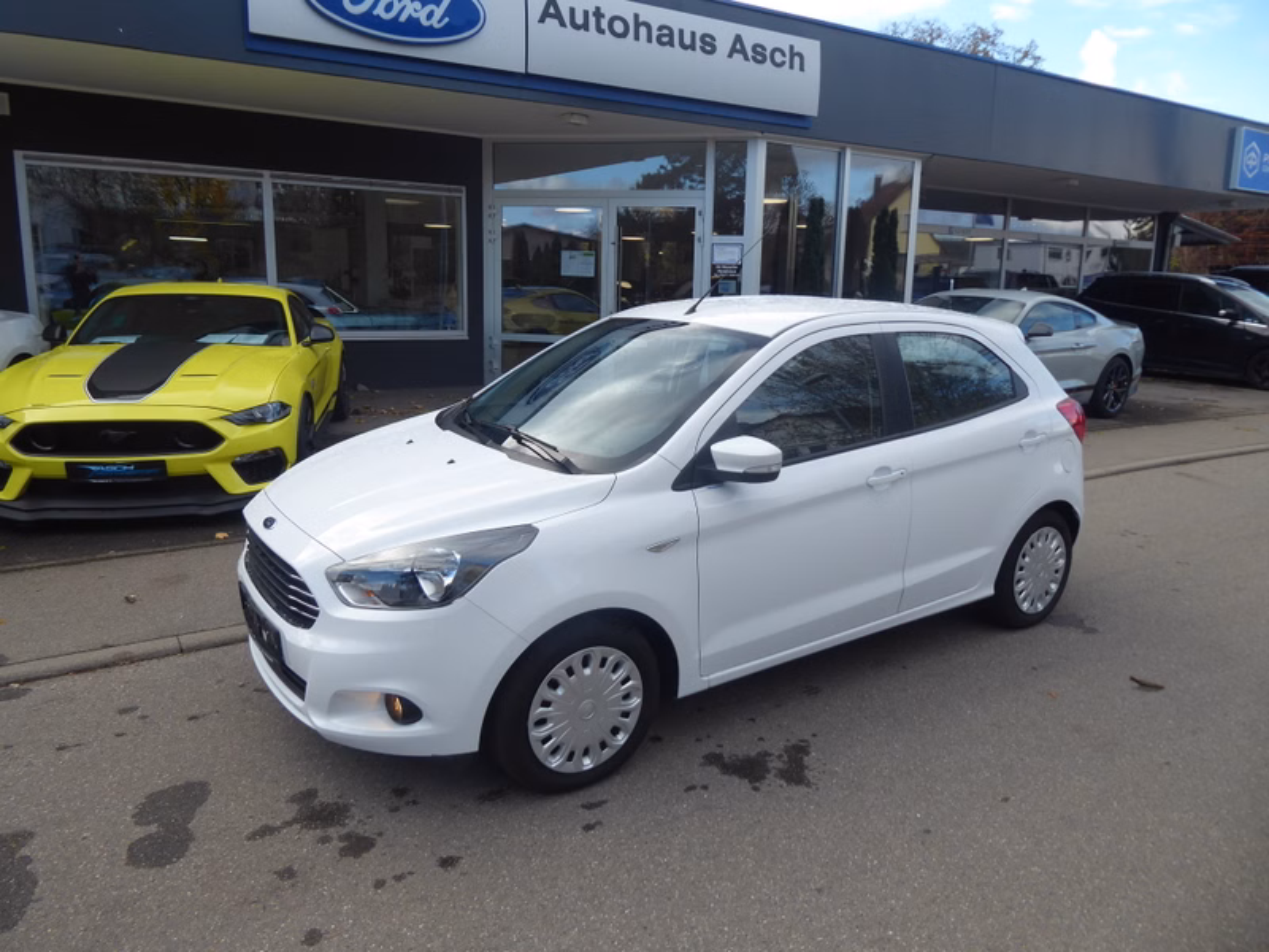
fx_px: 916
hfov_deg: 69.4
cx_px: 634
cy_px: 476
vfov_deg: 54.9
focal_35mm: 25
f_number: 3.3
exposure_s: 1/250
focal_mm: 4.3
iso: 80
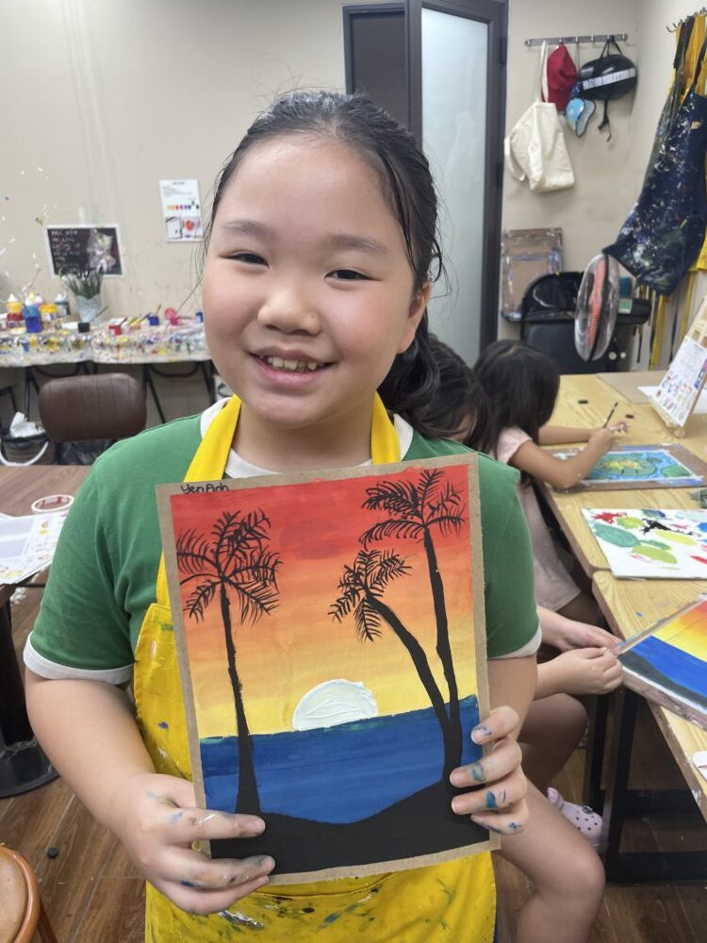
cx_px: 354
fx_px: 708
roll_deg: +3.4
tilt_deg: -19.7
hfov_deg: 53.1
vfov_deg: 67.3
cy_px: 472
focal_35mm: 26
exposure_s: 1/100
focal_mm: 4.2
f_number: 1.6
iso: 64
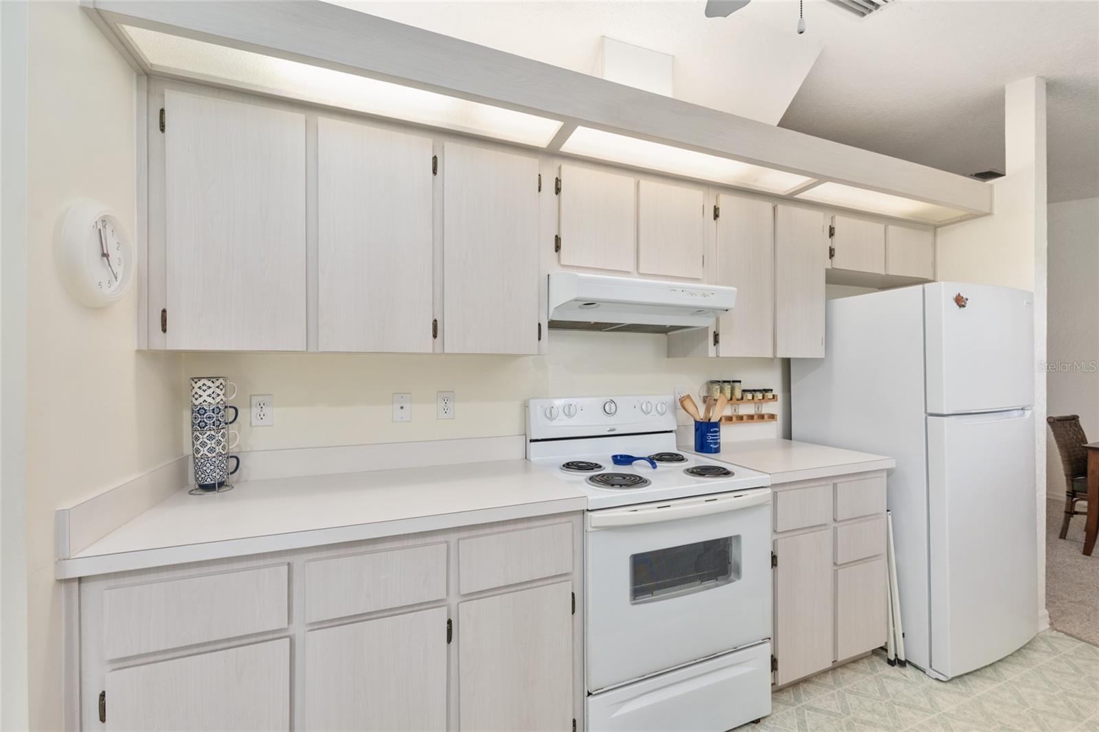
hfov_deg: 104.3
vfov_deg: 81.2
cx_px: 550
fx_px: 427
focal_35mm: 14
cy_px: 366
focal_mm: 14
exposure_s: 1/6
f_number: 7.1
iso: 320
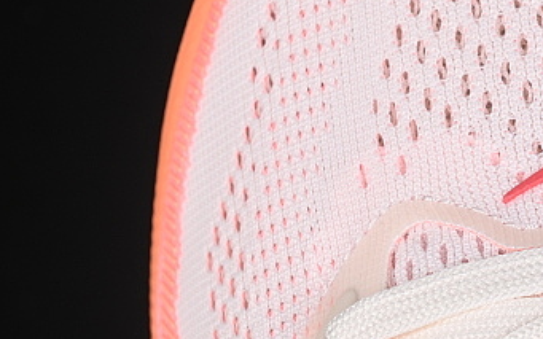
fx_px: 3581
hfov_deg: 8.6
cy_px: 180
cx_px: 564
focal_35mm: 242
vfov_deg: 5.4
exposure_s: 1/80
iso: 160
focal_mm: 50
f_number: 7.1
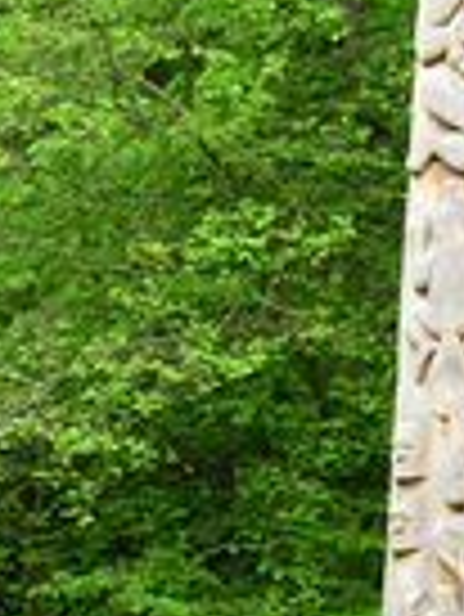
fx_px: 3569
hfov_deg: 7.4
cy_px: 378
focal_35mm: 200
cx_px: 577
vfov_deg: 9.9
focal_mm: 12.5
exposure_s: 1/60.4
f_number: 3.6
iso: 50
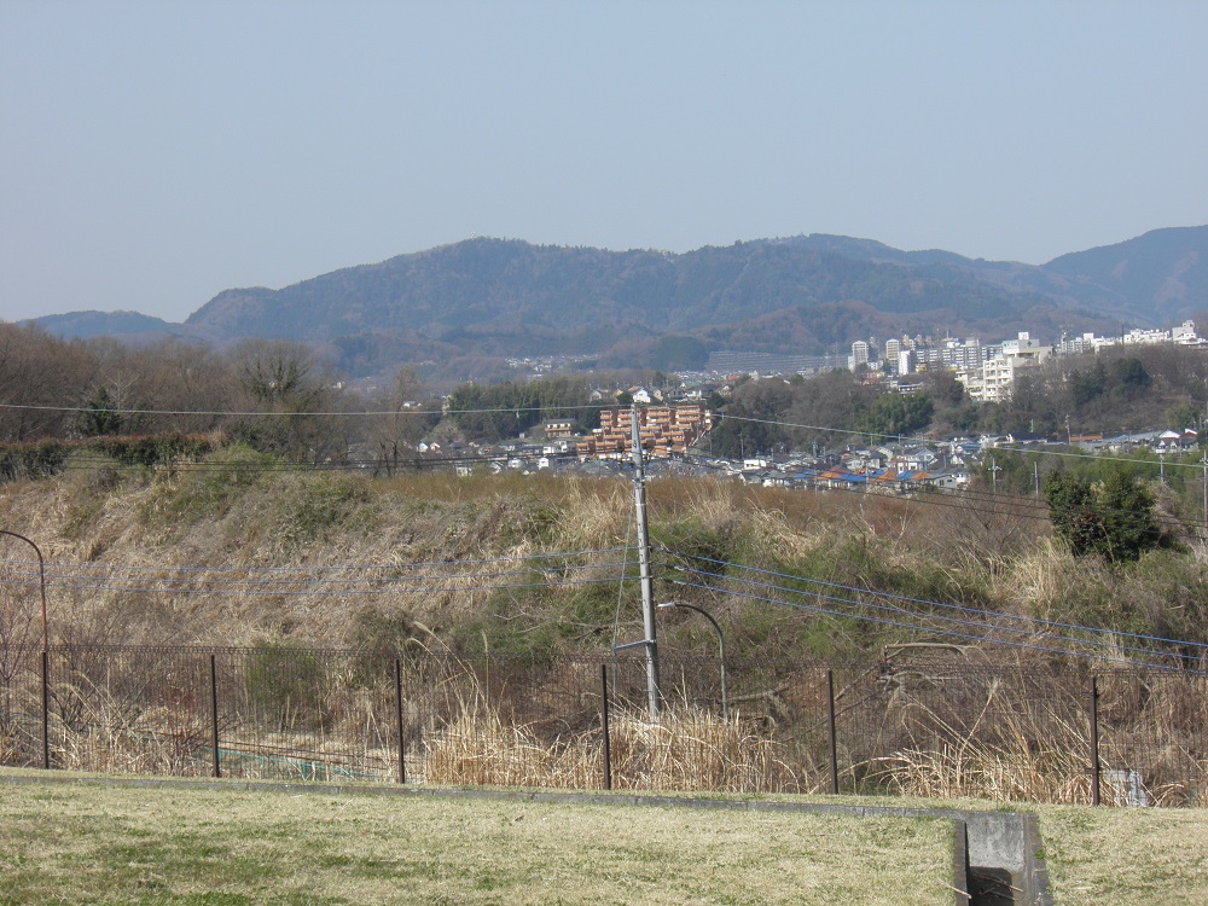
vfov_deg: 14.8
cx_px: 604
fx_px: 3490
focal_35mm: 100
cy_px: 453
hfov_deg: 19.6
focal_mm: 17.1
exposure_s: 1/320
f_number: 5.6
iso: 50
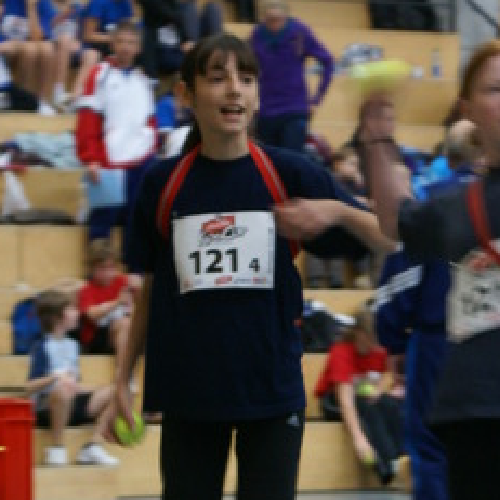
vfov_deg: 8.3
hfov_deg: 8.4
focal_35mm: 209
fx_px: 3415
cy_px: 455
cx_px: 310
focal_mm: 70
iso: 400
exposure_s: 1/20
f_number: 5.6
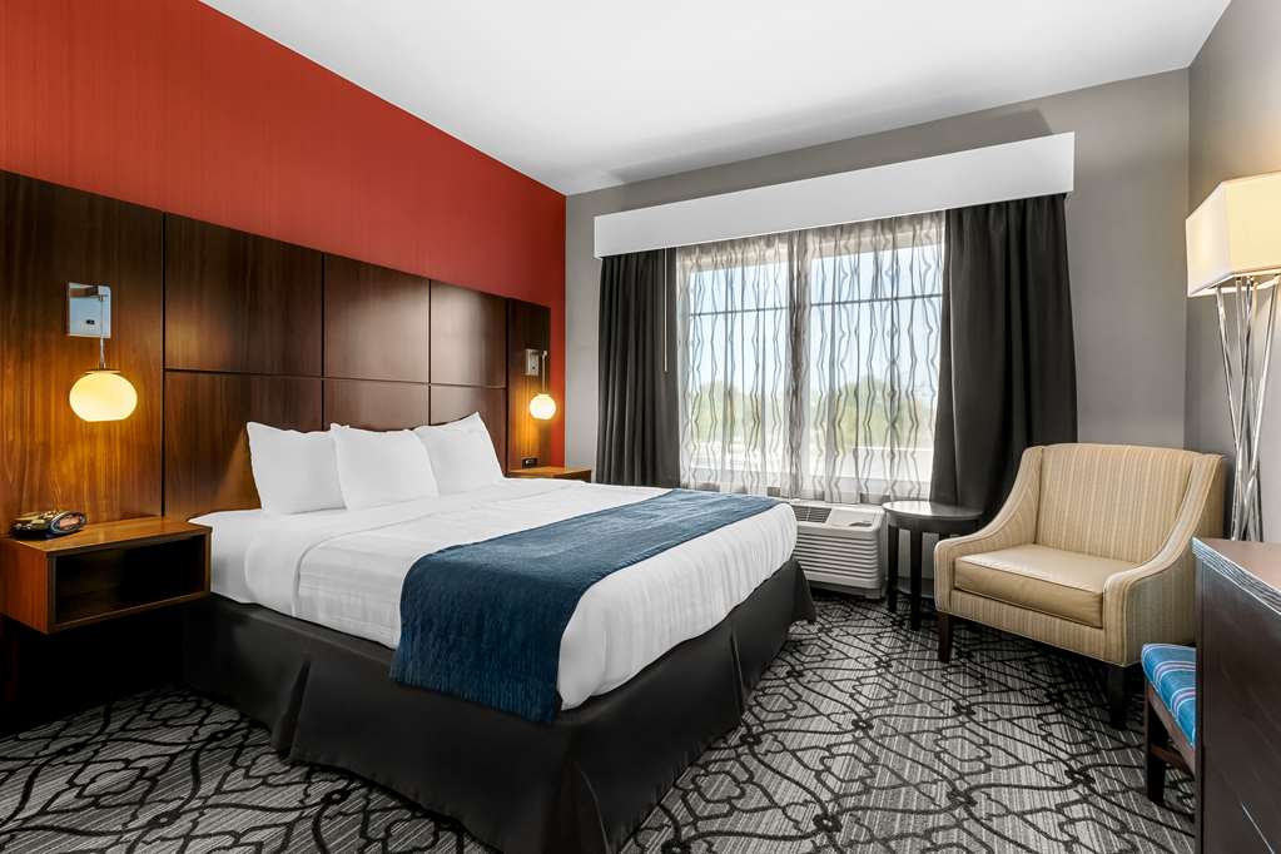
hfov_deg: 100.4
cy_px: 427
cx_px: 640
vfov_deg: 77.3
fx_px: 534
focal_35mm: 15
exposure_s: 1/4
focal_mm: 10
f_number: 8
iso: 400
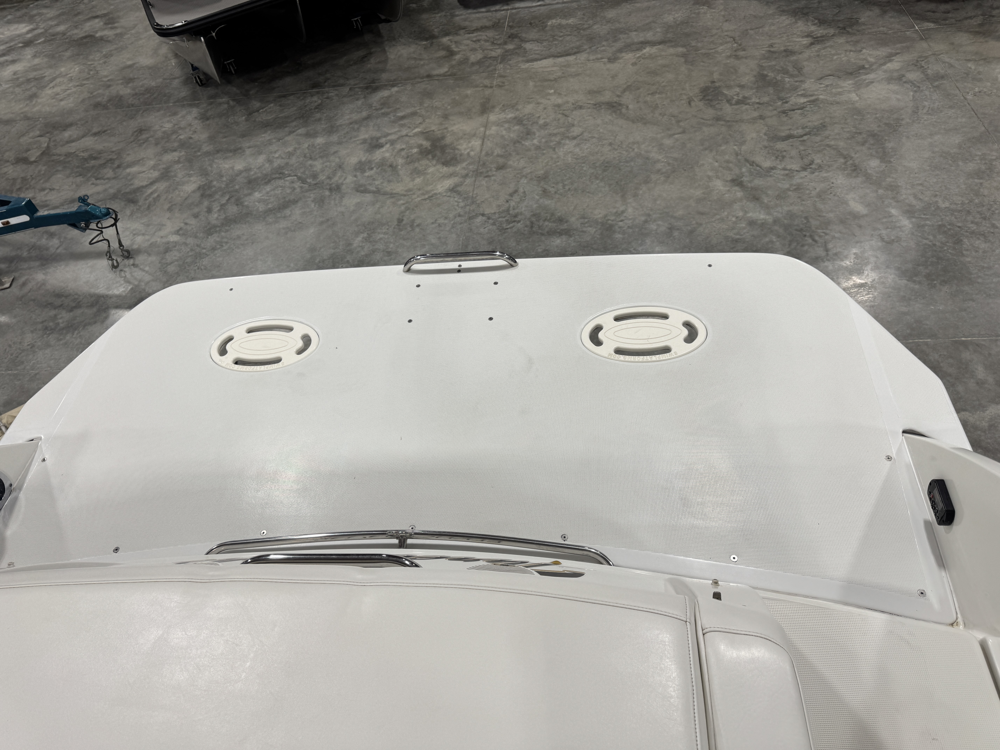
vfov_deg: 56.8
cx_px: 500
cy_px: 375
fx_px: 693
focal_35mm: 24
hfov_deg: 71.6
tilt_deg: -47.9
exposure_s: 1/120
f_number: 1.78
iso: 64
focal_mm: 6.76
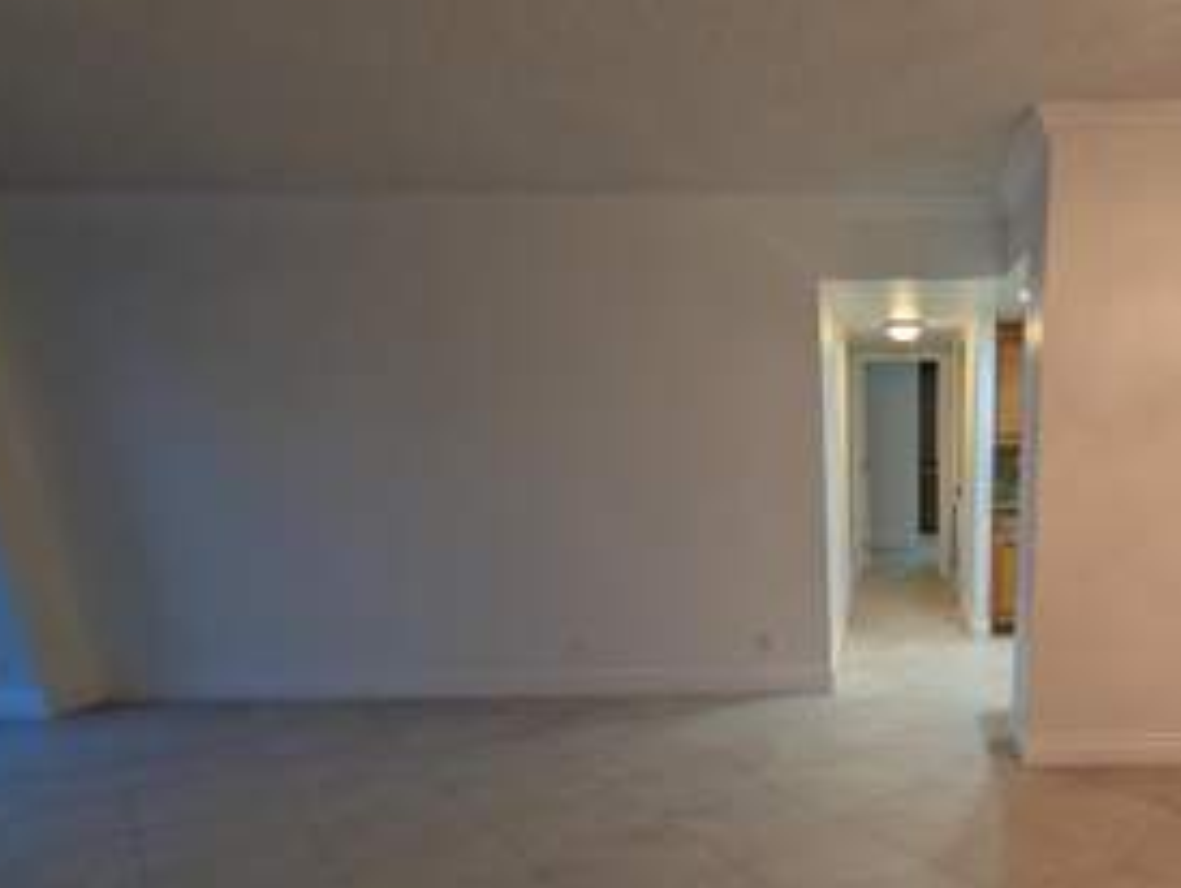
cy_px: 636
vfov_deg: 60.9
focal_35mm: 21
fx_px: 717
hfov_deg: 72.7
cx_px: 905
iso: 47
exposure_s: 1/40
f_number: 1.95
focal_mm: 2.23
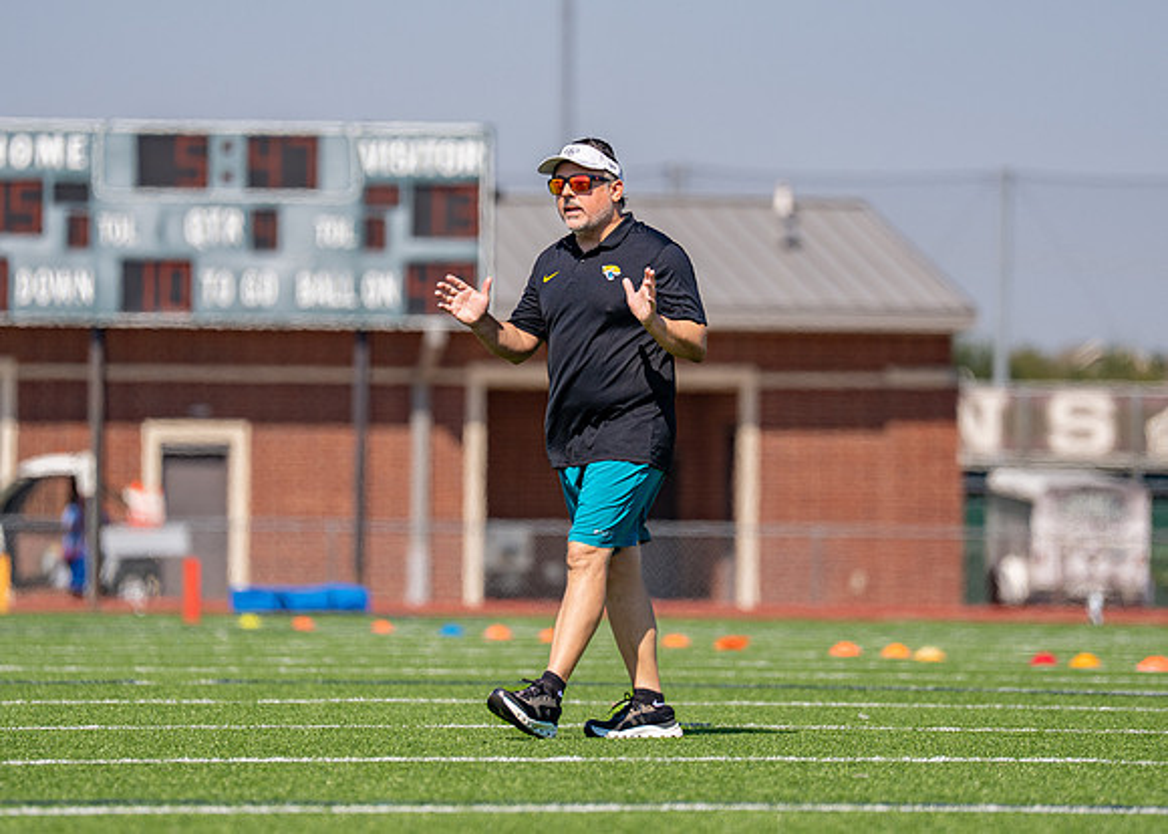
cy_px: 371
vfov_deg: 4.5
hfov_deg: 6.3
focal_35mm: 319
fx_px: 10575
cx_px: 631
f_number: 2.8
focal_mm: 200
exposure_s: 1/2500
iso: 100
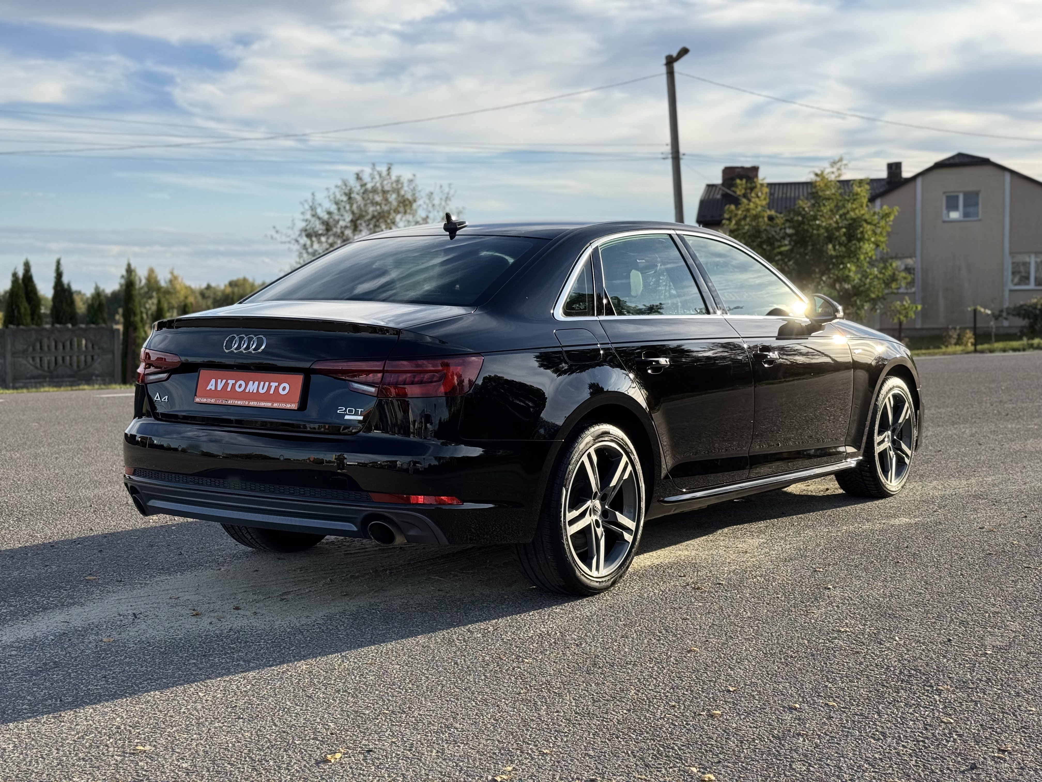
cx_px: 521
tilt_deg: -2.8
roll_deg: +0.9
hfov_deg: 39.7
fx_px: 1445
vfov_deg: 30.3
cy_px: 391
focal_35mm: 48
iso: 64
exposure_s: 1/1818
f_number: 1.78
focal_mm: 6.76
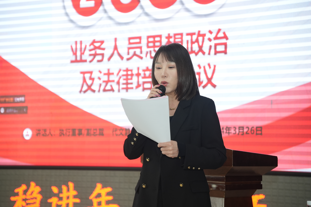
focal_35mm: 87
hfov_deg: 23.4
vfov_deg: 15.7
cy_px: 104
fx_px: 752
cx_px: 156
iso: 800
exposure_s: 1/125
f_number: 2.8
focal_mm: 58
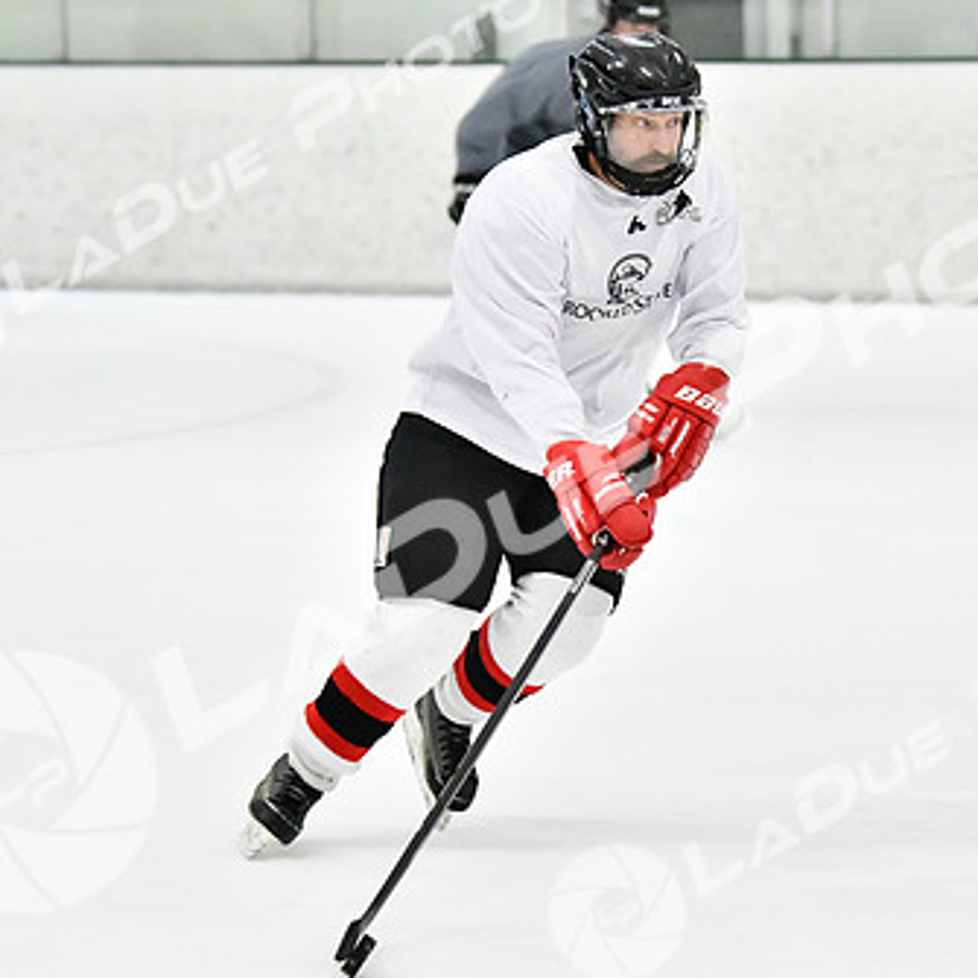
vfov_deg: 7.9
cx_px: 543
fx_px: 7064
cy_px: 483
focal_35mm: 221
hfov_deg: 7.9
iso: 6400
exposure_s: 1/1600
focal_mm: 100
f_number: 2.8
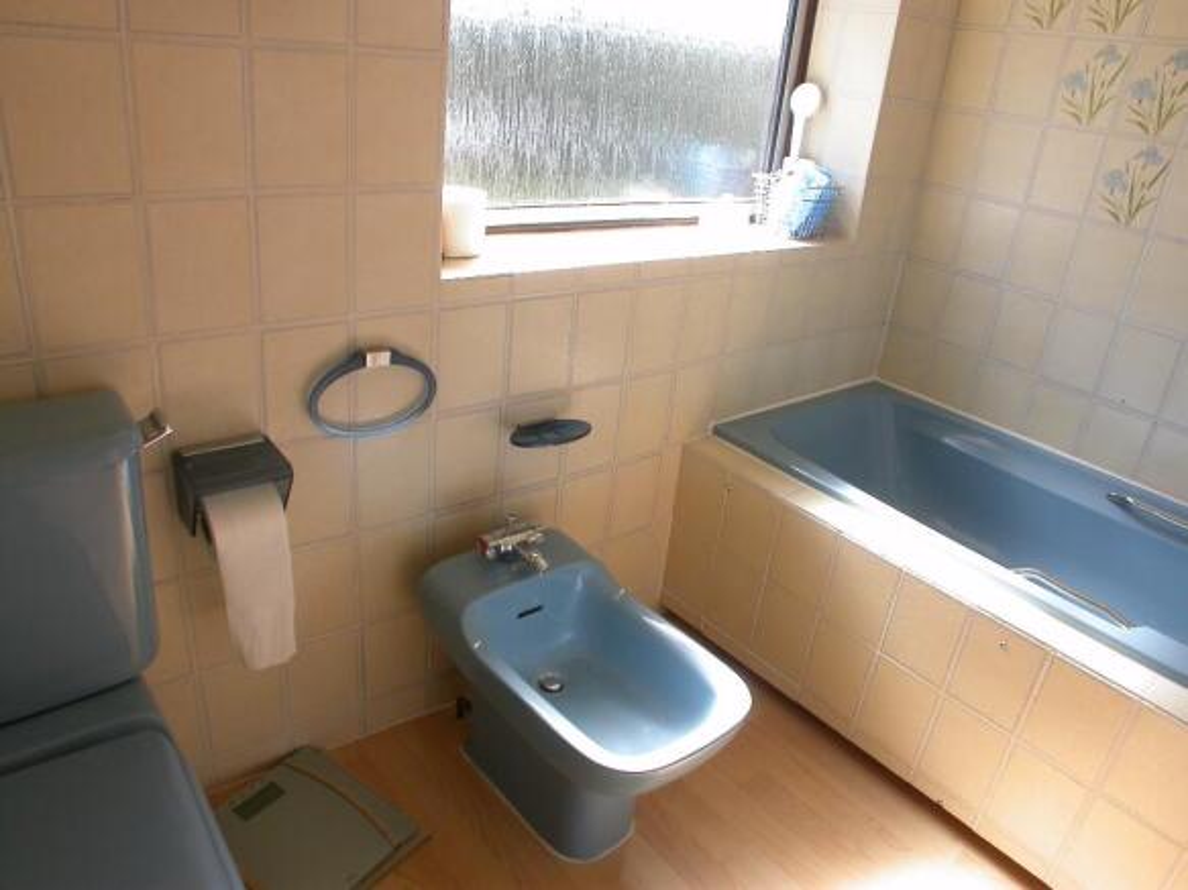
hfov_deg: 49.0
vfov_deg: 37.7
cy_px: 445
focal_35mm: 38
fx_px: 1304
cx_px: 594
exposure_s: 1/96.3
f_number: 3.7
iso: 100
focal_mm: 7.85
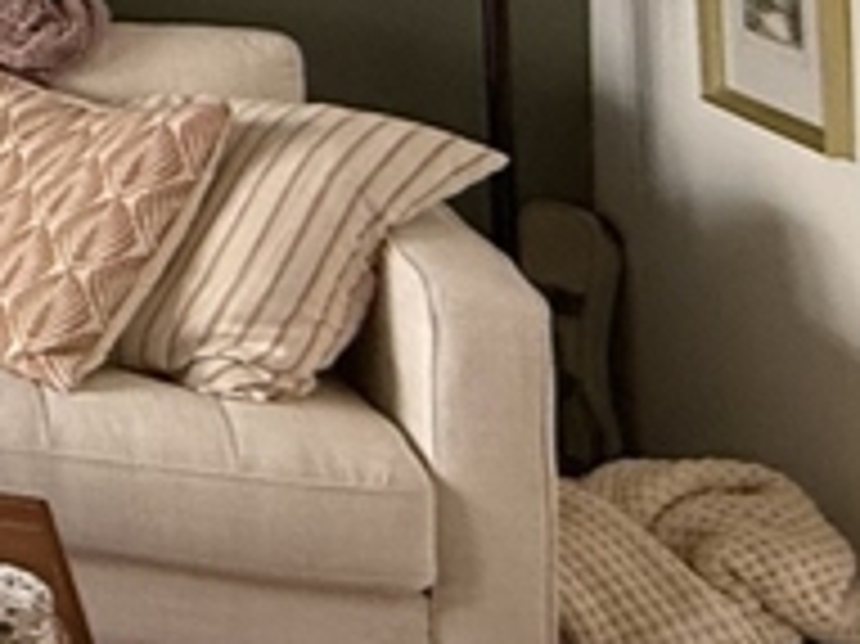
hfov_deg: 16.3
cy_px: -347
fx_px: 1862
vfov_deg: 17.5
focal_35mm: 75
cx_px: -1054
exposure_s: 1/99
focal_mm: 2.22
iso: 320
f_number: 2.2
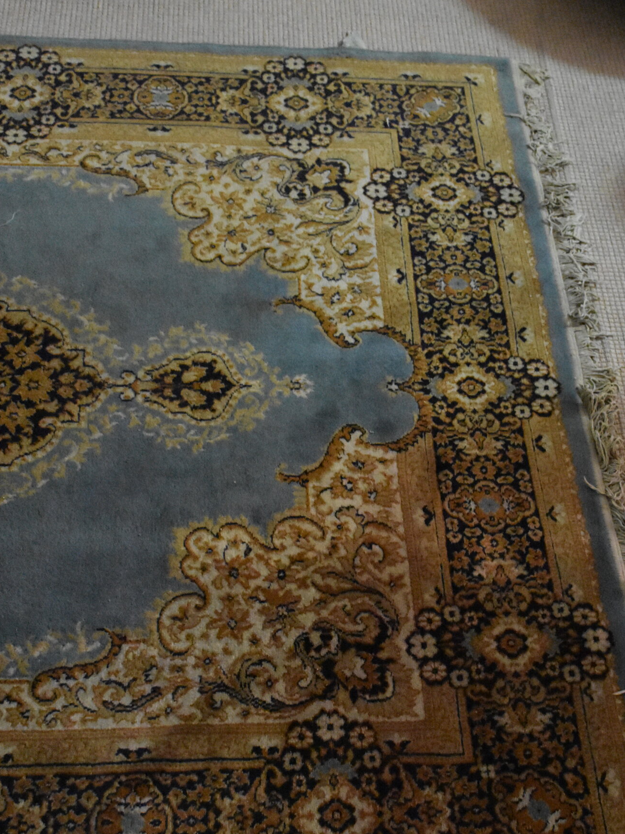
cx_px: 382
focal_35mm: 51
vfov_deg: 37.4
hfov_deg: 28.5
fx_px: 1228
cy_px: 472
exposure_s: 1/60
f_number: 3.8
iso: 12800
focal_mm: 24
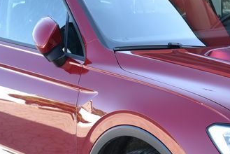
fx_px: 914
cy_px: 136
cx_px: 194
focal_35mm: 143
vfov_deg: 9.6
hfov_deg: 14.2
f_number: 5.6
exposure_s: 1/125
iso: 500
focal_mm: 46
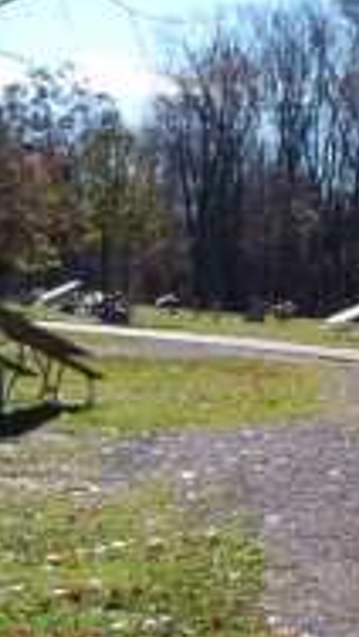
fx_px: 1757
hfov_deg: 11.3
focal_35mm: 104
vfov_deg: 20.3
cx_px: 483
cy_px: 510
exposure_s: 1/500
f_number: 3.5
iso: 64
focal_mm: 6.2
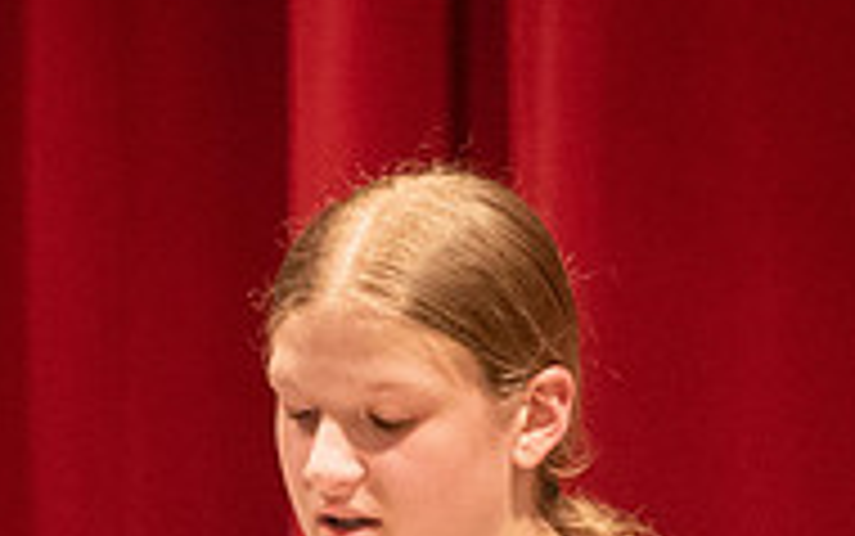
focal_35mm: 982
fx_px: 22896
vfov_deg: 1.3
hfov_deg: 2.1
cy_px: 832
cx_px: -30
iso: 2500
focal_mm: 200
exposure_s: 1/80
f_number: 2.8
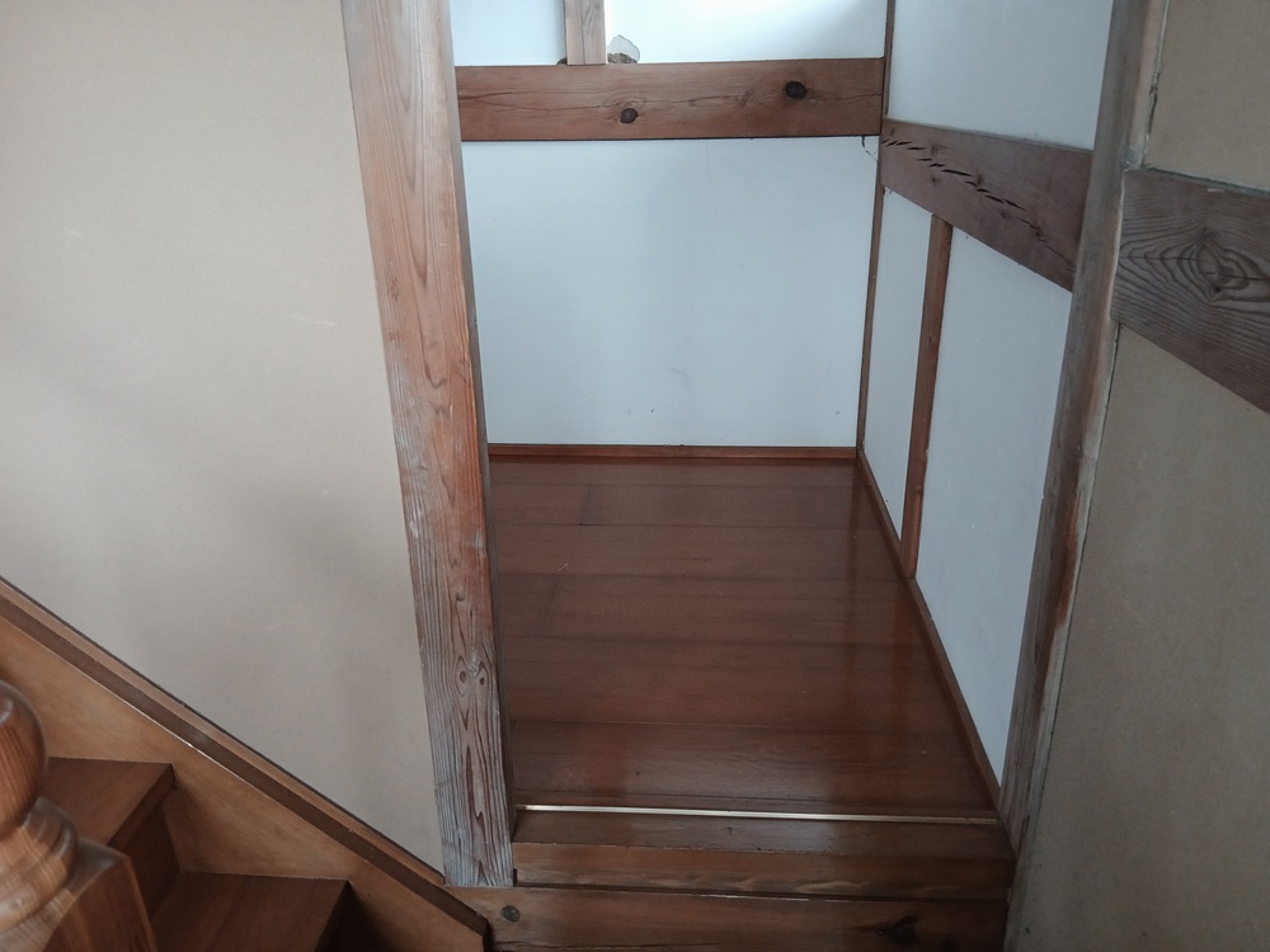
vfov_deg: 53.1
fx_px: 954
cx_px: 635
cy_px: 476
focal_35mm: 26
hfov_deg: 67.3
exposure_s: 1/50
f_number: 1.8
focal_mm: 3.86
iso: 200
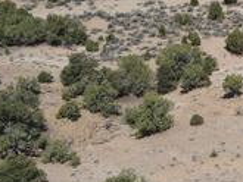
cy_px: 12
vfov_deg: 15.7
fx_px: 653
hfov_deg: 19.2
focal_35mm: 93
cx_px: 331
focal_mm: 4.5
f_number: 2.8
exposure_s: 1/1000
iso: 100
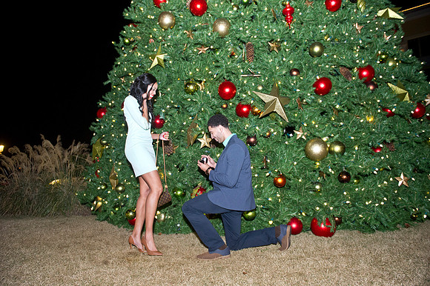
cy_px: 143
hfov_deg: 73.8
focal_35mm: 24
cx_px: 215
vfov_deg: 53.1
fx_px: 286
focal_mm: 24
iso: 3200
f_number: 3.5
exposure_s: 1/100
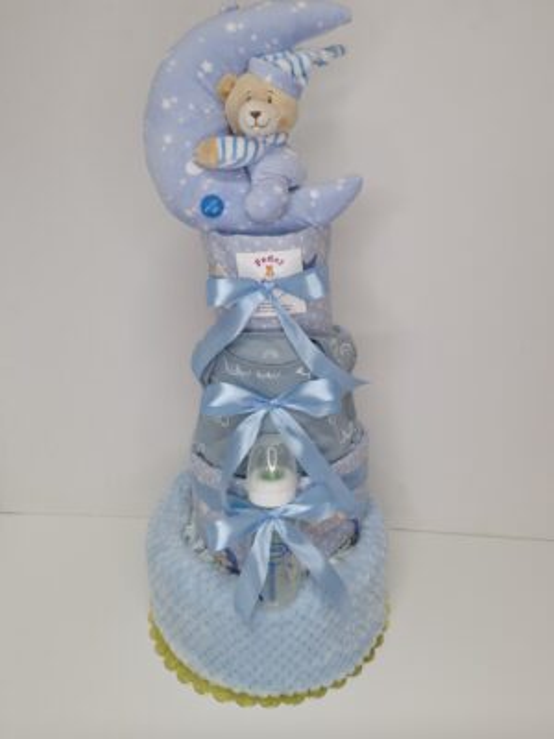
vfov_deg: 73.9
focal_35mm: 23
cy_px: 370
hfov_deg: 58.9
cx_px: 277
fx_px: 491
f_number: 1.8
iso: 64
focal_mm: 5.54
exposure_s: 1/51
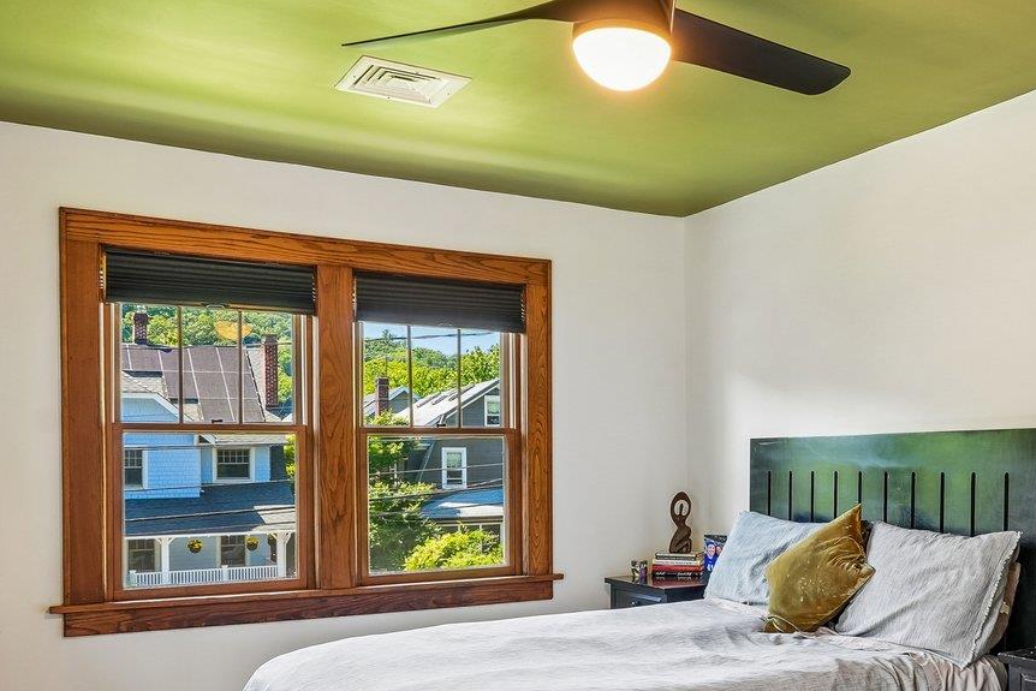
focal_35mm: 38
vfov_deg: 34.8
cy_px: 454
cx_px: 790
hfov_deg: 48.5
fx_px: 1094
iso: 400
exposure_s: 1/10
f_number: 8
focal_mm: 16
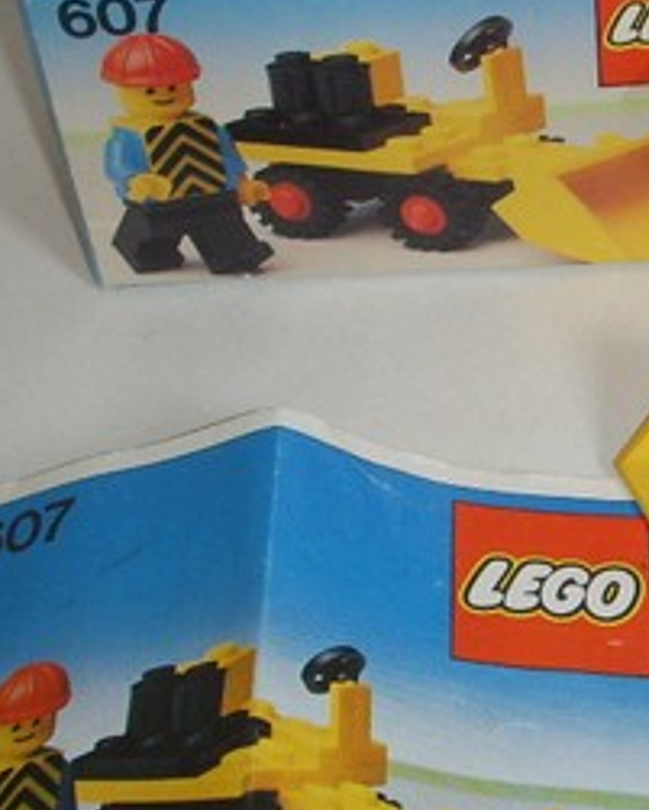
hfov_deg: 15.8
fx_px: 2328
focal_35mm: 97
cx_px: 504
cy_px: 474
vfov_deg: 19.7
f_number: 3.5
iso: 100
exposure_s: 1/45
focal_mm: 6.6
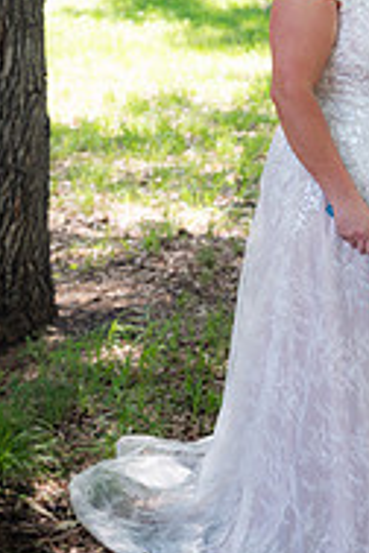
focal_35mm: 107
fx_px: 1645
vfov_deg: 18.8
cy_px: 59
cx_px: 372
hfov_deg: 12.6
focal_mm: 45
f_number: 4
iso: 200
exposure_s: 1/160
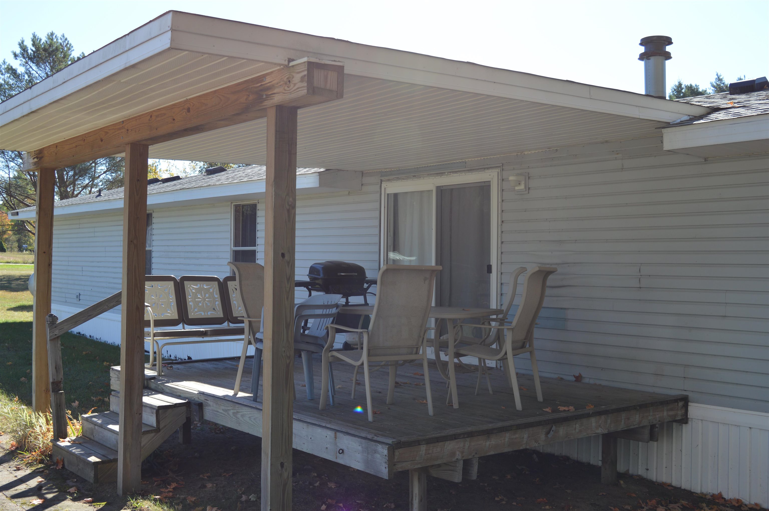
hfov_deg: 49.6
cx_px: 384
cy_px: 256
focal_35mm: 39
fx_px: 832
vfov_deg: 34.1
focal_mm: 26
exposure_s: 1/160
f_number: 6.3
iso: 100
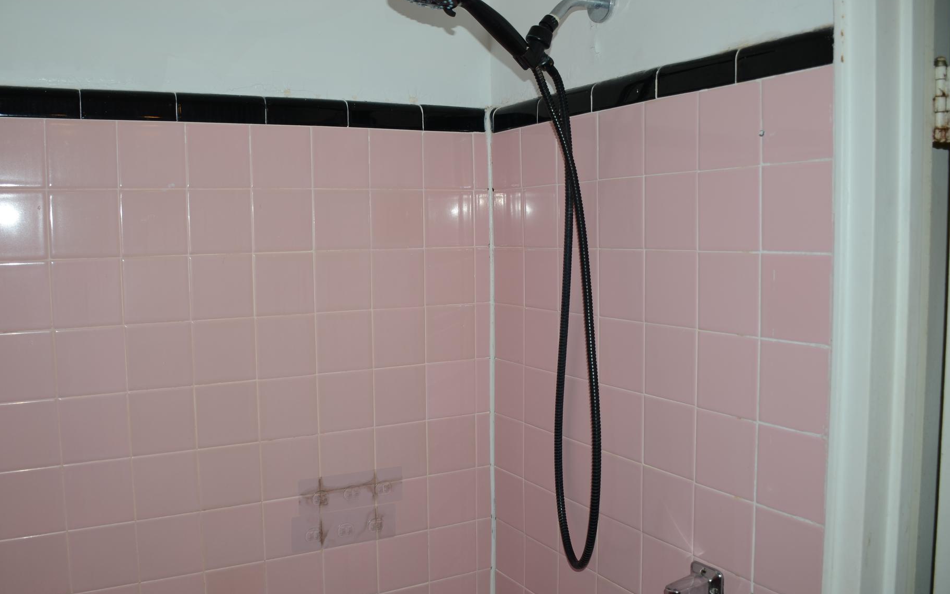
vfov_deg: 40.6
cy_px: 298
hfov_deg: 61.1
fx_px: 803
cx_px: 426
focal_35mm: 31
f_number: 3.5
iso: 100
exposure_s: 1/200
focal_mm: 18
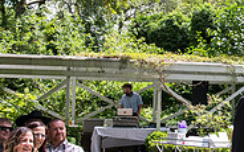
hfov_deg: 18.9
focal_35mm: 103
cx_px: 309
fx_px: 685
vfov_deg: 12.7
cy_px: 96
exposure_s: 1/400
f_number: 7.1
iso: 640
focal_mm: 32
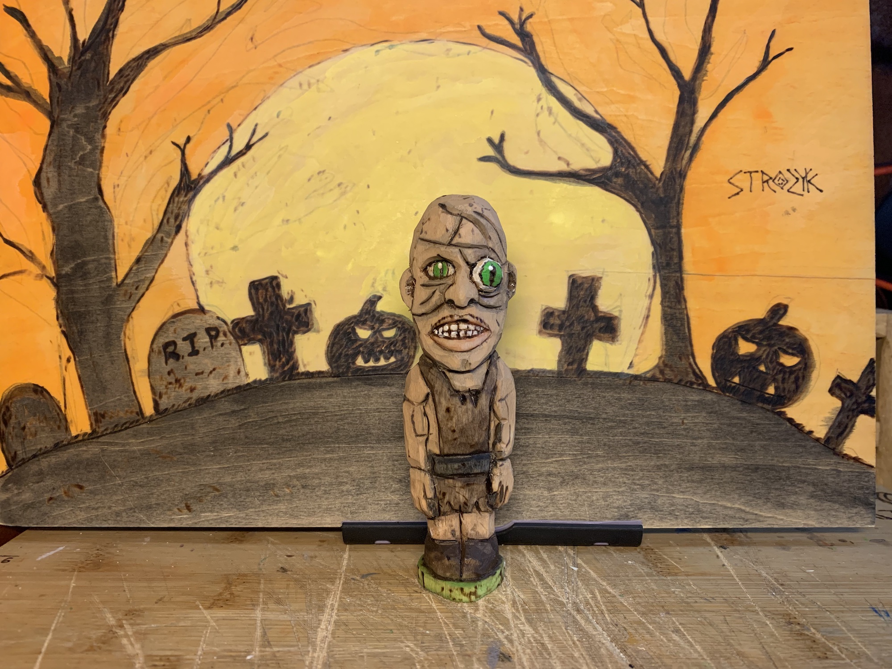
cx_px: 446
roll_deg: -0.9
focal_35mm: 26
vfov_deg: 53.1
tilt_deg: -7.3
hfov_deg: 67.3
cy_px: 334
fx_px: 670
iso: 200
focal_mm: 4.25
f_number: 1.8
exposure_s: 1/60
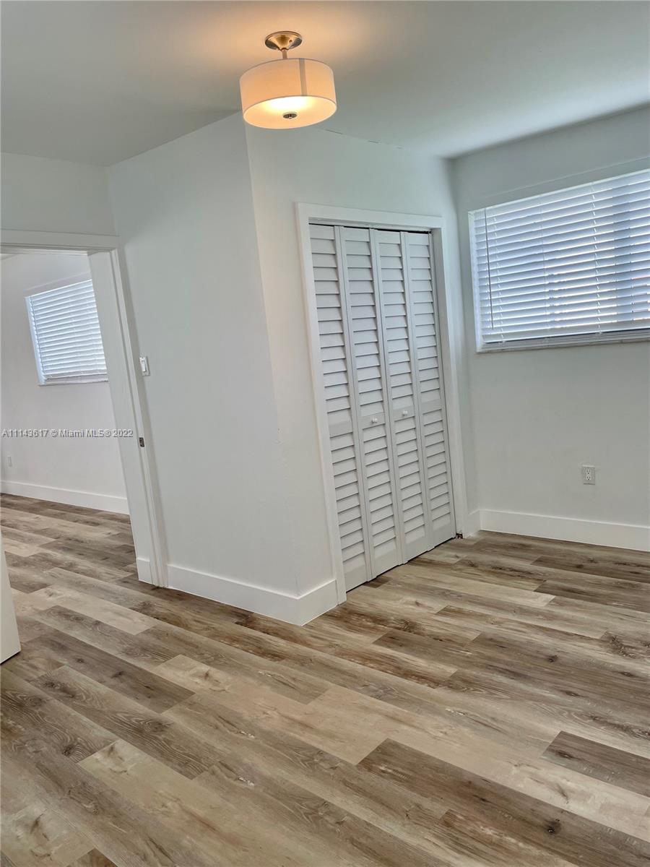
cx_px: 325
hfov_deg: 53.1
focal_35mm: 26
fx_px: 651
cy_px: 434
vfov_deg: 67.3
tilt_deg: -7.5
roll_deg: +5.8
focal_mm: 4.2
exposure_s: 1/120
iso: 32
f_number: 1.6
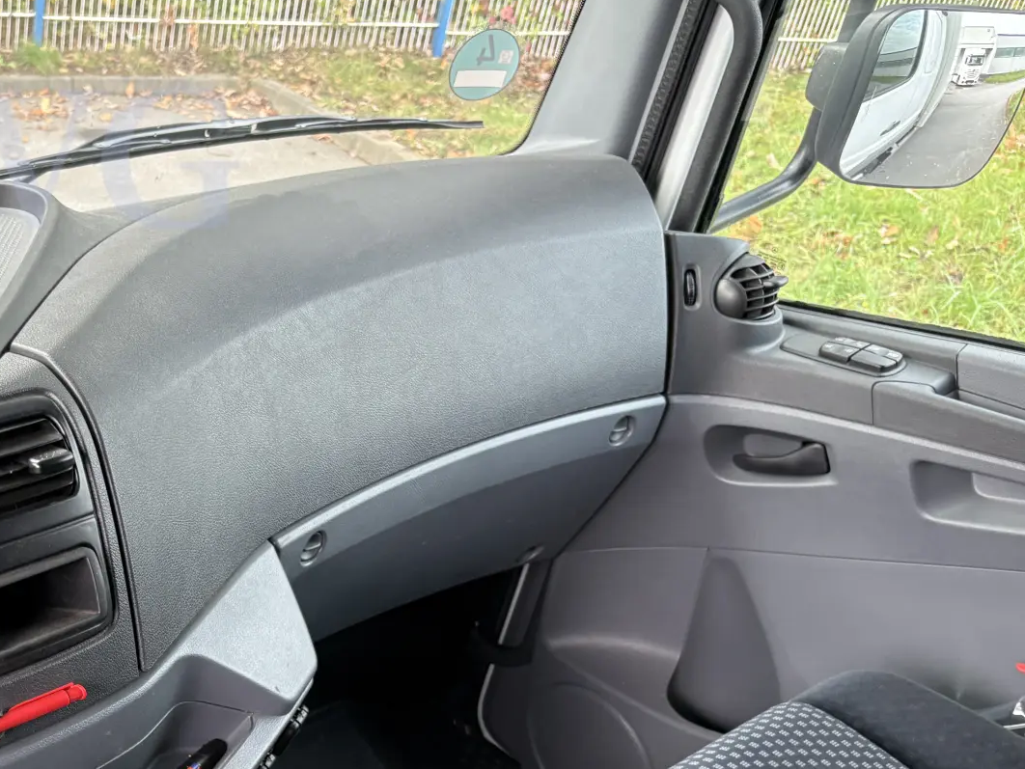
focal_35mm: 47
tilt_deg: -36.8
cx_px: 101
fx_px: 1392
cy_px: 642
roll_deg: -5.0
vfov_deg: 30.0
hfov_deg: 37.7
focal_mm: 5.96
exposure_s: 1/121
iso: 100
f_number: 1.6
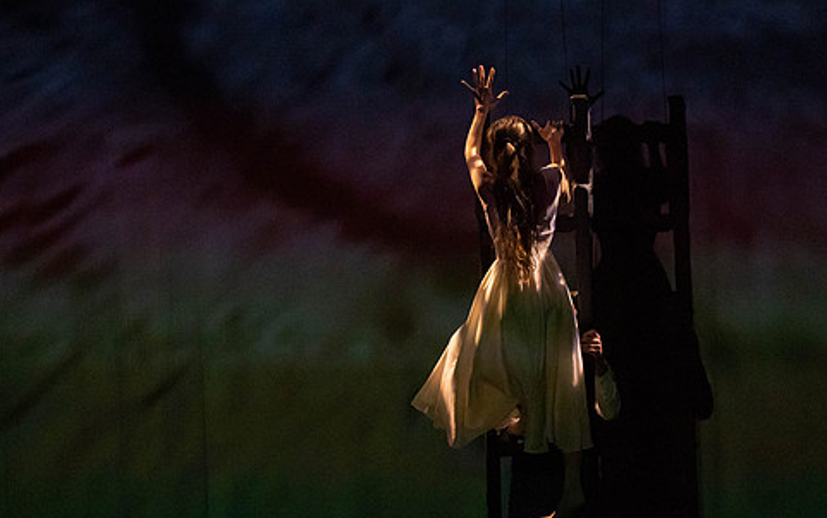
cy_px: 291
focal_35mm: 415
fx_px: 9357
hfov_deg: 5.1
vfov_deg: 3.2
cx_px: 404
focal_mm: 279
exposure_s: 1/320
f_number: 5.6
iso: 6400
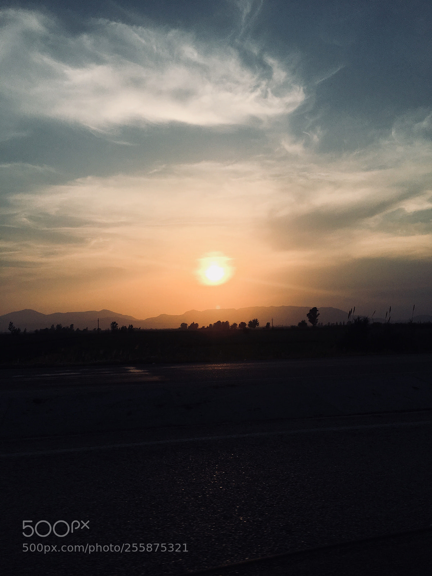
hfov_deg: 48.2
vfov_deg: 61.7
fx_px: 483
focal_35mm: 29
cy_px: 288
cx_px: 216
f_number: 2.2
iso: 25
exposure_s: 1/3344
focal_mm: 4.15
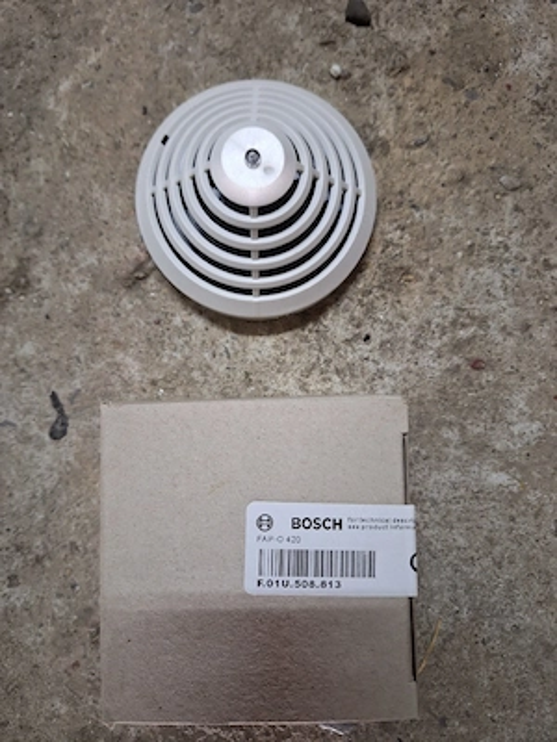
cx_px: 278
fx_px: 493
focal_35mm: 23
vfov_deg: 73.9
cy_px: 371
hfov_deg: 58.9
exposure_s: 1/33
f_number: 1.8
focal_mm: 5.54
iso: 320
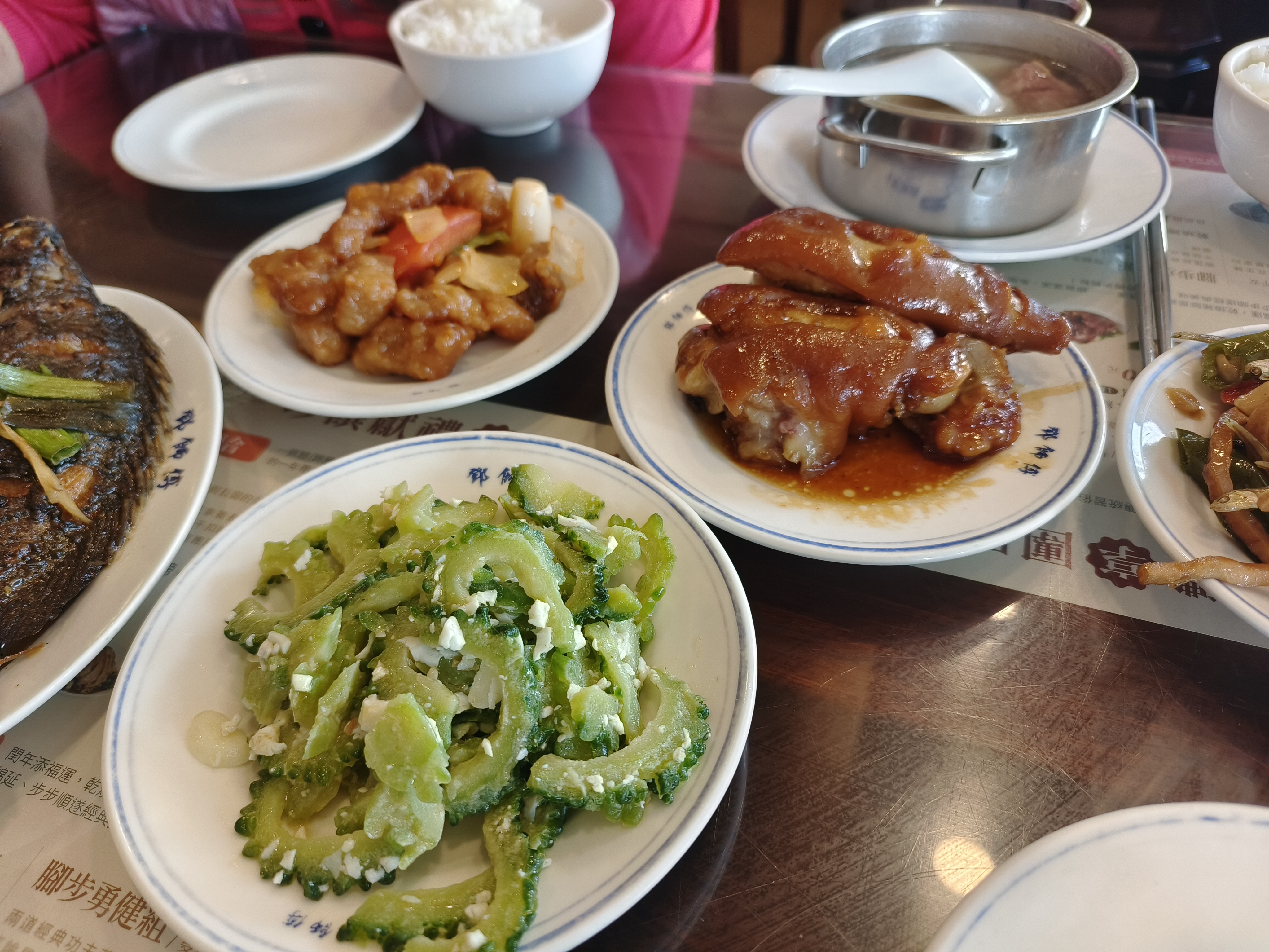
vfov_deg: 58.9
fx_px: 843
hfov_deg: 73.9
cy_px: 476
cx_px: 634
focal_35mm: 23
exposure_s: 1/100
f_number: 1.75
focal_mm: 5.5
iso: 501
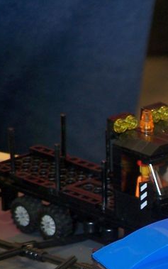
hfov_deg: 2.7
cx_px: 310
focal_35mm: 484
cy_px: 271
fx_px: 3544
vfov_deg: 4.3
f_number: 3.2
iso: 80
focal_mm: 28
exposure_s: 1/15
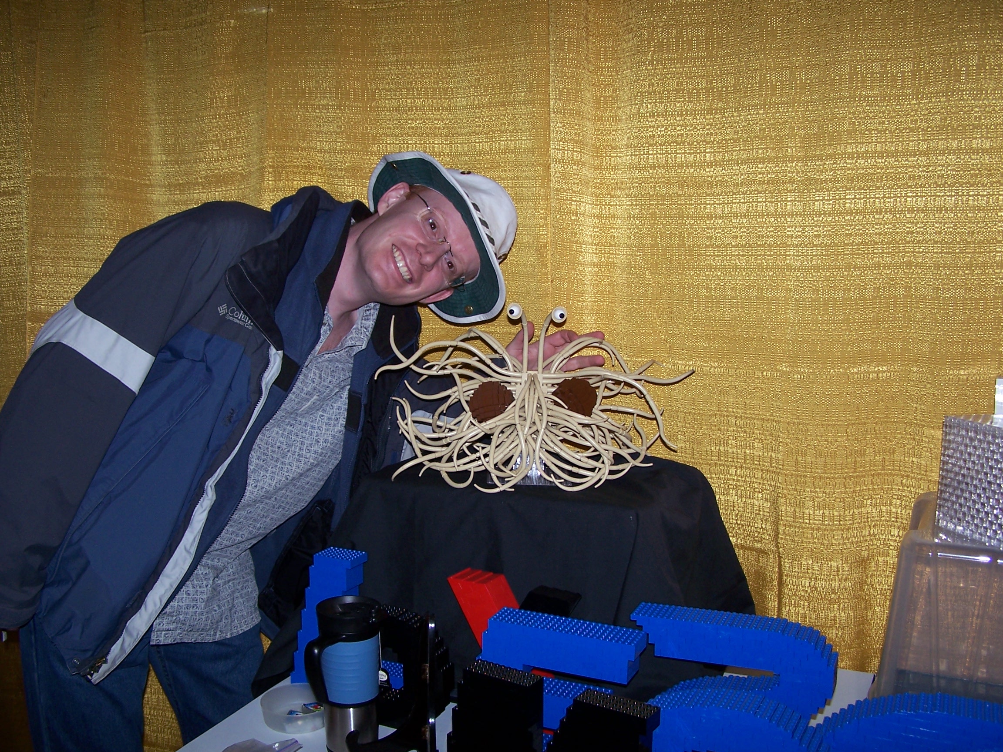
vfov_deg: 37.7
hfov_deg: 49.0
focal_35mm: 38
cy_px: 376
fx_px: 1101
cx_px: 502
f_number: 2.8
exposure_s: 1/60
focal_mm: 6.3
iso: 80
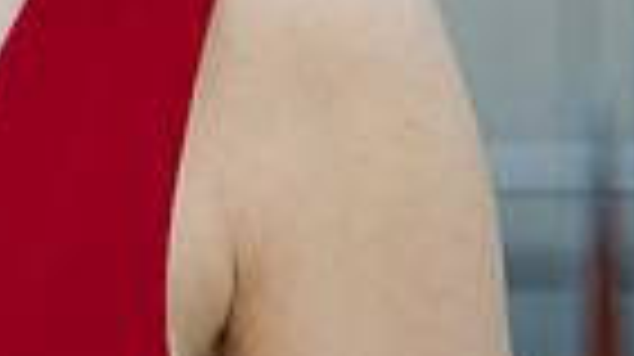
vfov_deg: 3.1
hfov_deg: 5.6
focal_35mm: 381
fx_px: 6399
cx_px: -378
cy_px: -483
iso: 200
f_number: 4
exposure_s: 1/400
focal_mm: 85
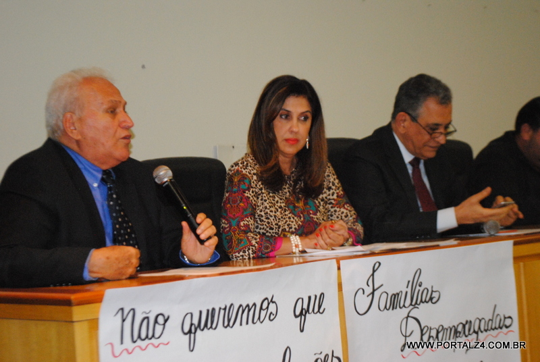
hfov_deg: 24.6
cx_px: 270
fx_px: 1239
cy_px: 181
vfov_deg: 16.6
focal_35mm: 82
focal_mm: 55
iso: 1600
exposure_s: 1/30
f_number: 5.6
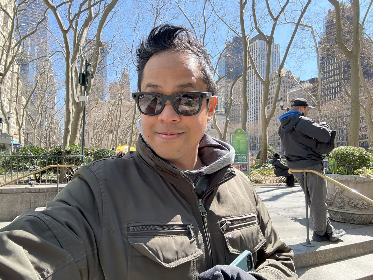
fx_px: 248
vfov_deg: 58.9
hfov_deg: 73.9
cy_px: 140
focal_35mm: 23
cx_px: 186
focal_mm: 2.69
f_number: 1.9
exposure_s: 1/243
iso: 40
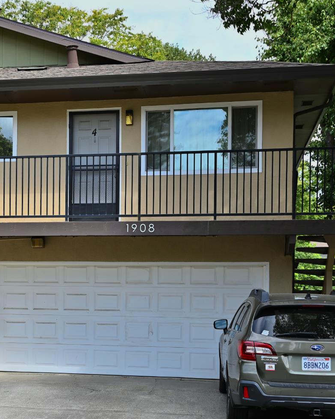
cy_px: 212
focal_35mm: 56
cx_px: 112
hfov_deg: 27.0
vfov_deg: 33.6
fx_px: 694
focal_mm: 39
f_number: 5.6
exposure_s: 1/250
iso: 110
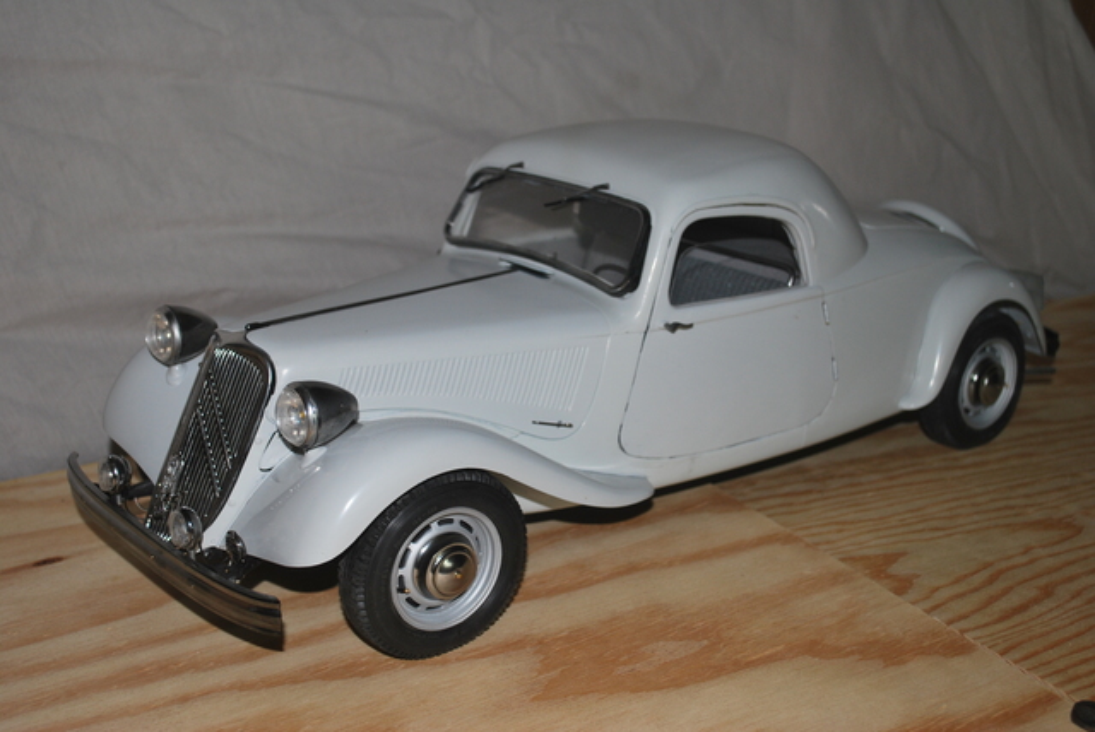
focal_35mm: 48
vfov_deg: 28.1
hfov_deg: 41.1
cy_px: 366
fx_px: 1461
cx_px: 548
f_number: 5
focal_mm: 32
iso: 200
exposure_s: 1/60
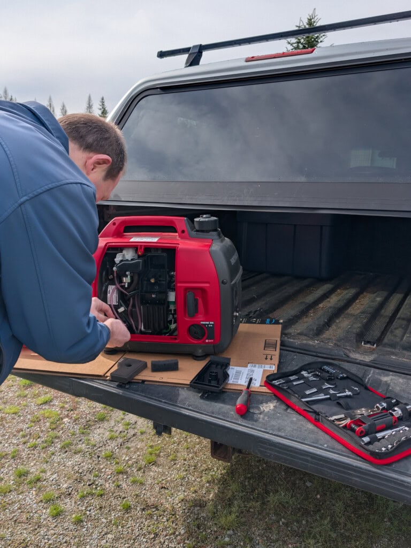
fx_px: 380
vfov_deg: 71.6
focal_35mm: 24
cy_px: 274
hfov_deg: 56.8
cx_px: 206
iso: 25
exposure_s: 1/1460
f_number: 1.7
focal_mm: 6.9
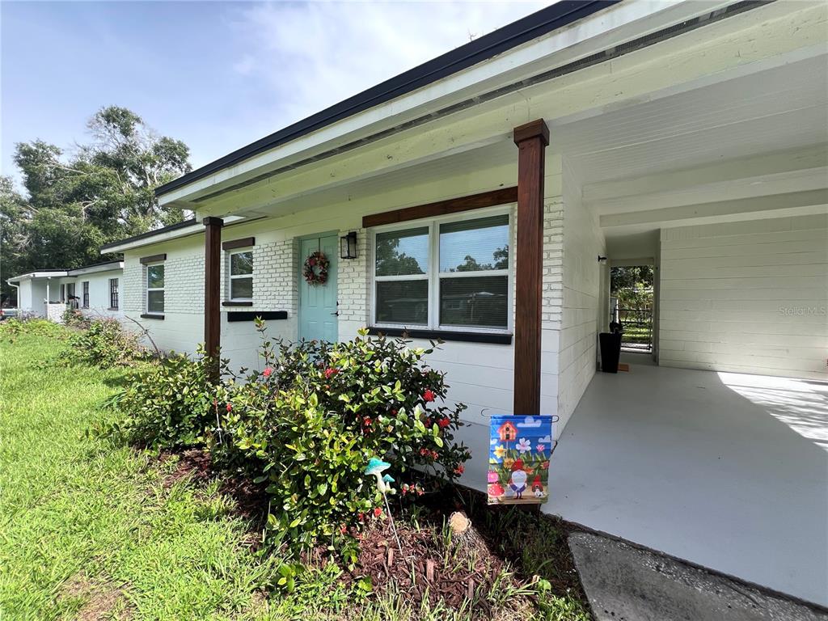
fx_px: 311
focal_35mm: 13
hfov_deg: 106.2
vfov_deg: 89.9
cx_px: 414
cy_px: 310
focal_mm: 1.57
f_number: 1.8
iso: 32
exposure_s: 1/518
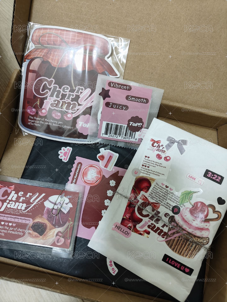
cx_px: 114
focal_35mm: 24
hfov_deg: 56.8
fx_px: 210
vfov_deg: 71.6
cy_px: 151
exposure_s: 1/60
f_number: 1.8
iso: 400
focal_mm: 5.59
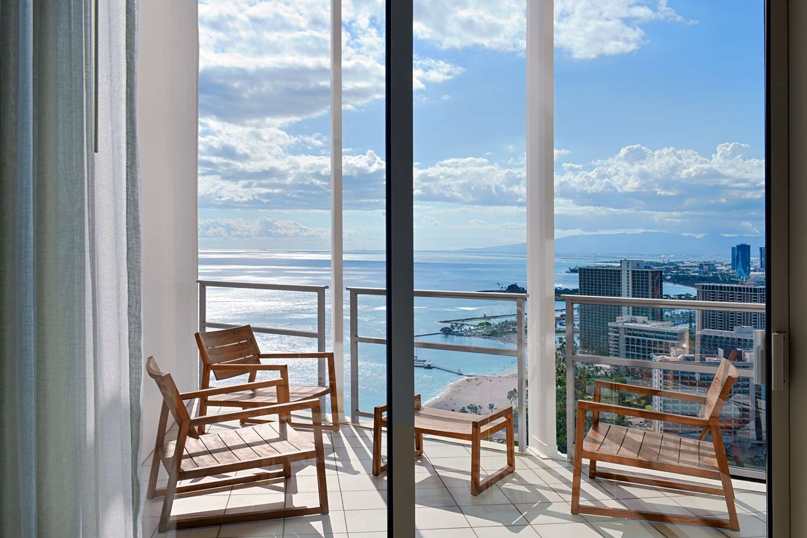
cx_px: 404
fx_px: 717
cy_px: 269
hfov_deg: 58.7
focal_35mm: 32
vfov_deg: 41.1
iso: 200
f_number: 16
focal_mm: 32
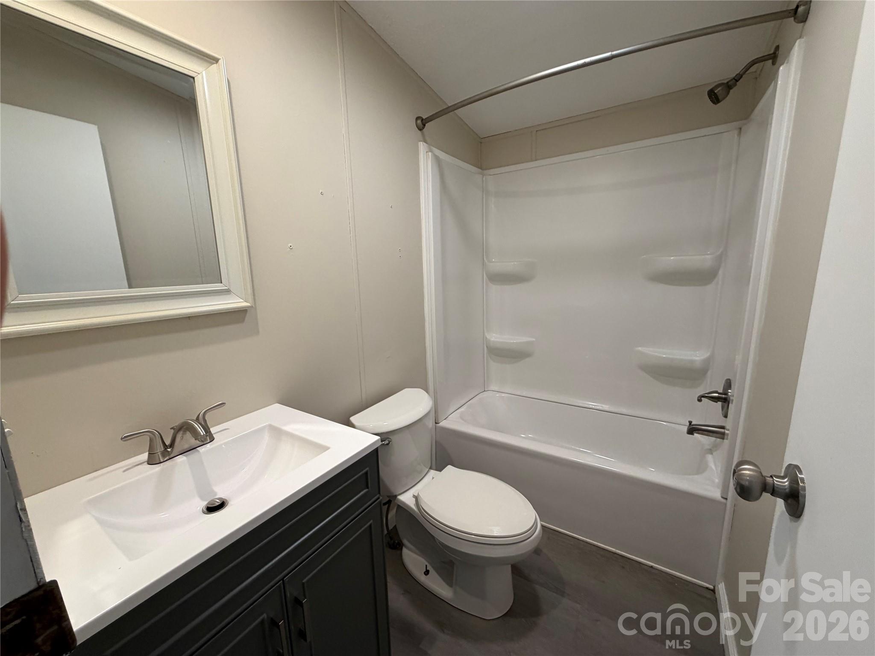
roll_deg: +1.7
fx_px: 354
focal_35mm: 14
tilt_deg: -10.3
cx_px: 438
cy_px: 328
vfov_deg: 85.7
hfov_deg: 102.1
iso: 200
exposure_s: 1/120
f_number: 2.2
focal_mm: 2.22
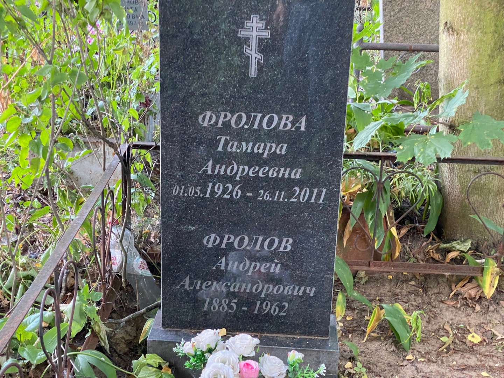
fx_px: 757
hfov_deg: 36.8
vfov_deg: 28.0
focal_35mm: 52
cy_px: 189
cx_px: 252
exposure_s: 1/60
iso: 400
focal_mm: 6
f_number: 2
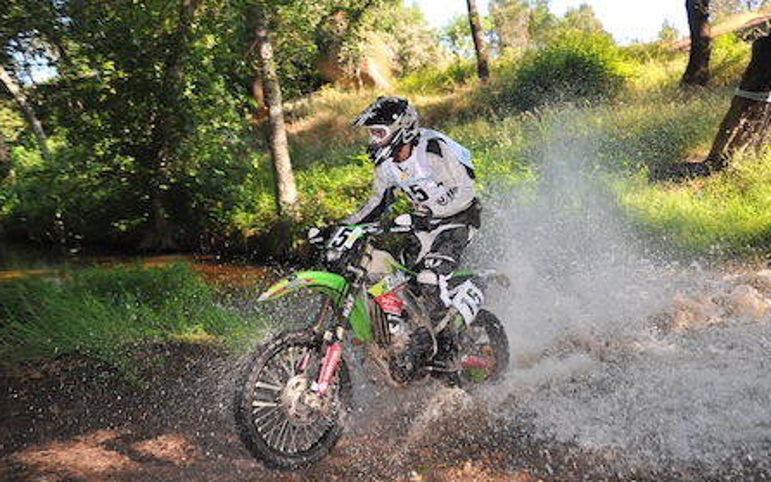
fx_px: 778
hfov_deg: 52.7
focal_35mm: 37
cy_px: 244
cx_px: 387
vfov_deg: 34.5
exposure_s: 1/320
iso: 400
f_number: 5
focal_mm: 24
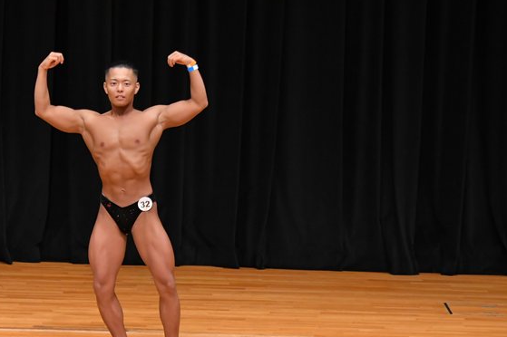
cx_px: 180
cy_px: 194
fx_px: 4236
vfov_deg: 4.6
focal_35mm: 301
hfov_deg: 6.8
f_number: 5.6
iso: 3200
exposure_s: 1/400
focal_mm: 145
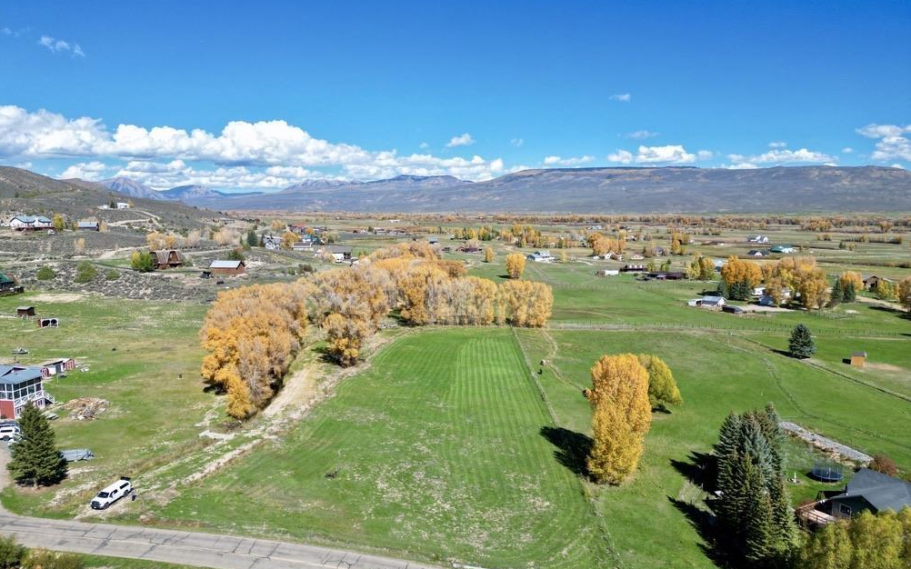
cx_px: 447
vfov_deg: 47.6
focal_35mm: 26
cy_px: 299
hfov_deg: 70.4
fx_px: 645
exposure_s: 1/2500
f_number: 1.7
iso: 100
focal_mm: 6.72
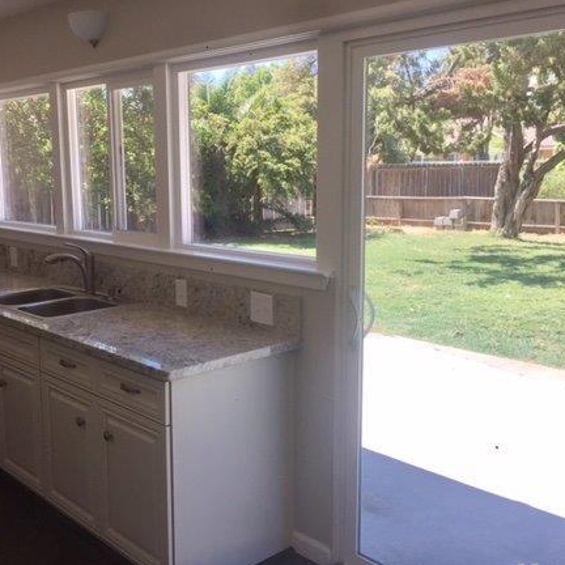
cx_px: 225
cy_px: 276
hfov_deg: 43.6
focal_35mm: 38
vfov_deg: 43.9
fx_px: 702
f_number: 2.2
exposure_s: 1/395
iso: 32
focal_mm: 4.15
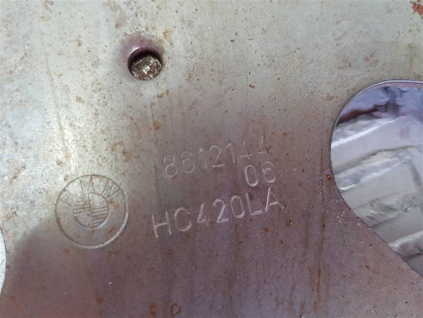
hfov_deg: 67.3
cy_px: 159
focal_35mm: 26
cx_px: 212
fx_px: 318
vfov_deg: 53.1
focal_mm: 4.2
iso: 100
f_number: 1.7
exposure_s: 1/50
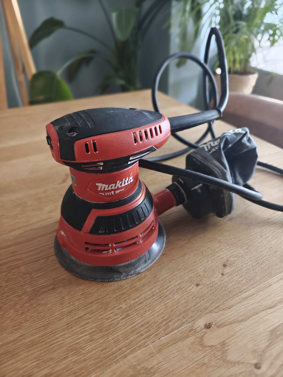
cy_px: 188
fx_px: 251
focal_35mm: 23
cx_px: 142
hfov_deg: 58.9
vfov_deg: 73.9
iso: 2500
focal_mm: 6.06
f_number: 4
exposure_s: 1/52
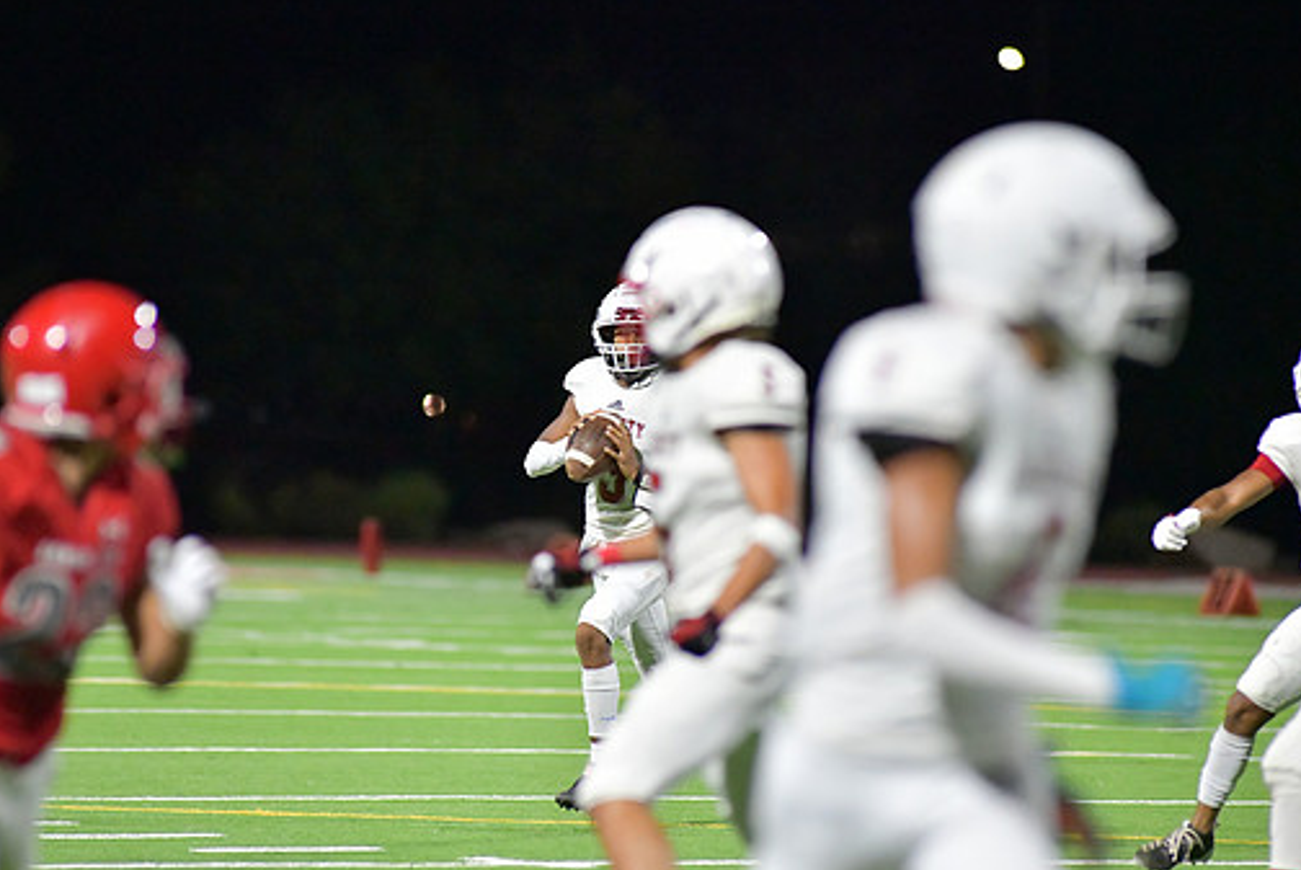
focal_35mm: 345
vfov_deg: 4.0
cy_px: 469
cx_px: 560
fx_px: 12478
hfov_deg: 6.0
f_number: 4
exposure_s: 1/1250
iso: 11400
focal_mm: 300
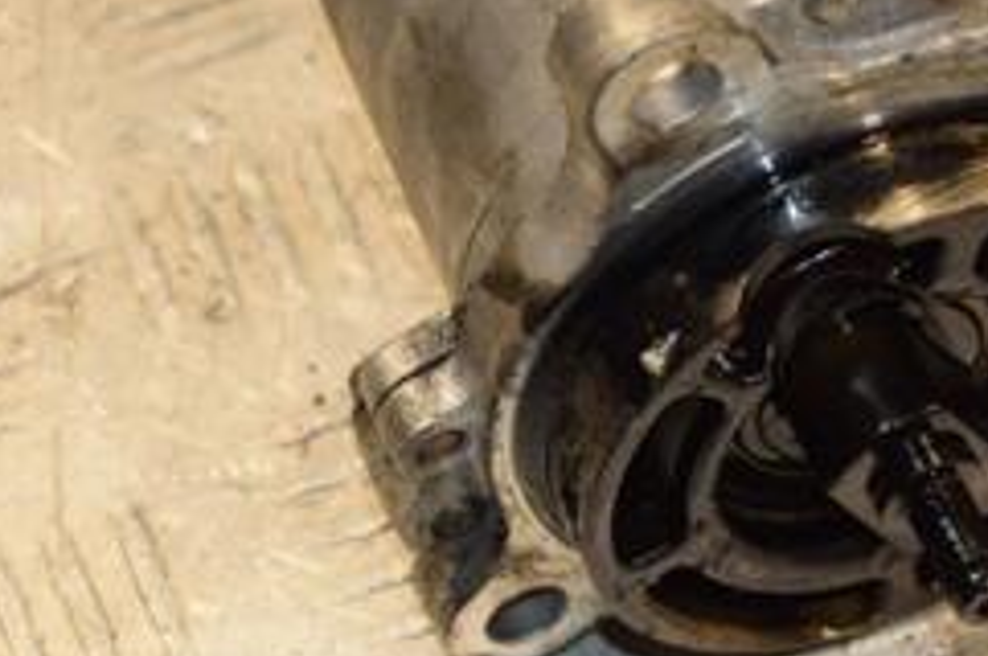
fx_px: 5947
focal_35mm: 217
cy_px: 148
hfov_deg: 9.5
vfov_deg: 6.3
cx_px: 877
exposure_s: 1/200
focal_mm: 58
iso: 800
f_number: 5.6
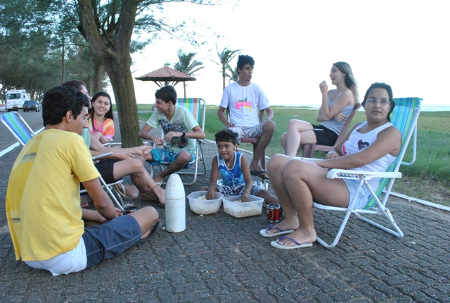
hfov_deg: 67.3
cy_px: 152
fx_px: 338
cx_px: 225
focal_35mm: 27
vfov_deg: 48.2
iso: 1600
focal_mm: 18
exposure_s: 1/160
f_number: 6.3
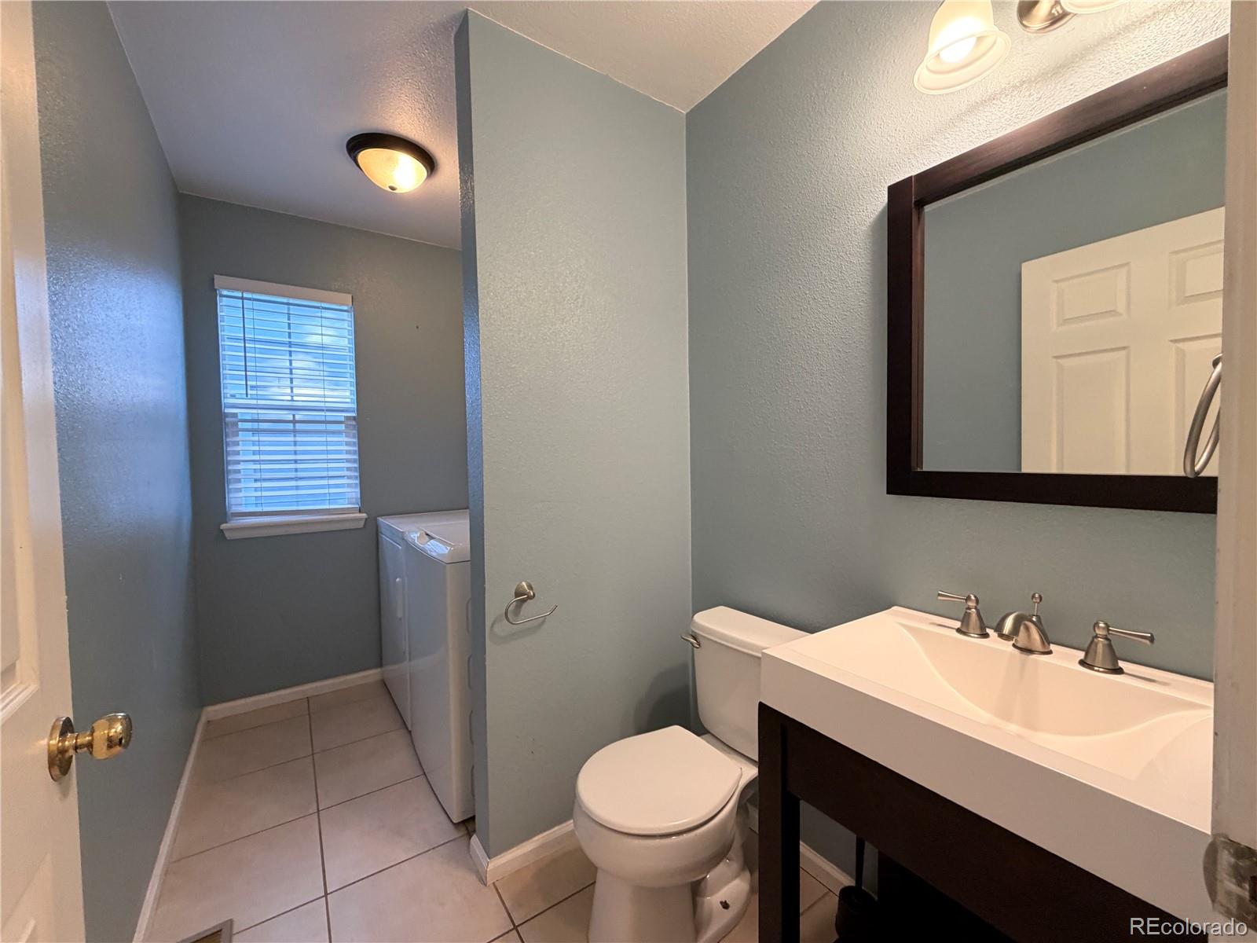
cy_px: 472
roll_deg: -0.3
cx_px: 628
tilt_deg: -2.8
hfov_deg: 102.1
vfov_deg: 85.7
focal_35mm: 14
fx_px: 508
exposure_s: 1/60
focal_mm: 2.22
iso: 250
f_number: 2.2
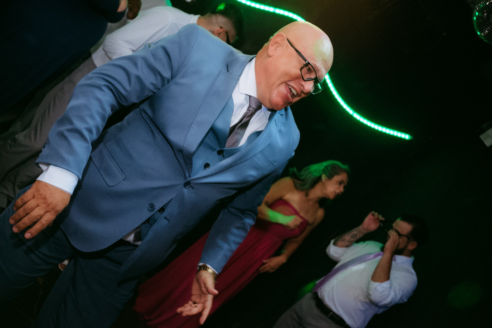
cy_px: 164
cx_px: 246
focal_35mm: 41
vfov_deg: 32.6
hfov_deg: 47.4
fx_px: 560
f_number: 3.2
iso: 8000
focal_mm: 27
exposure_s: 1/100
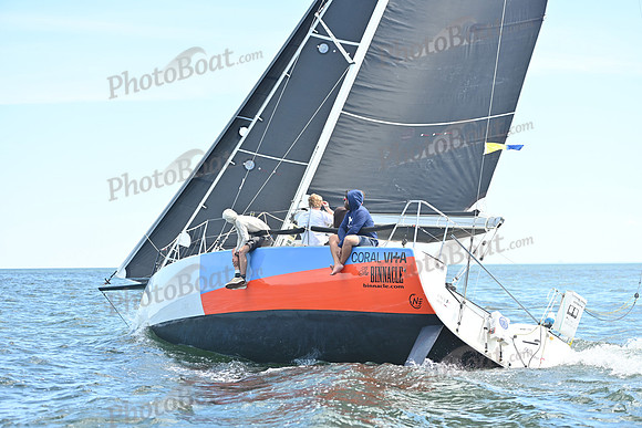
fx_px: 1249
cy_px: 214
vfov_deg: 19.5
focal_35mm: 70
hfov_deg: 28.8
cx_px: 321
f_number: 3.5
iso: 250
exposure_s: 1/1250
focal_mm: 70
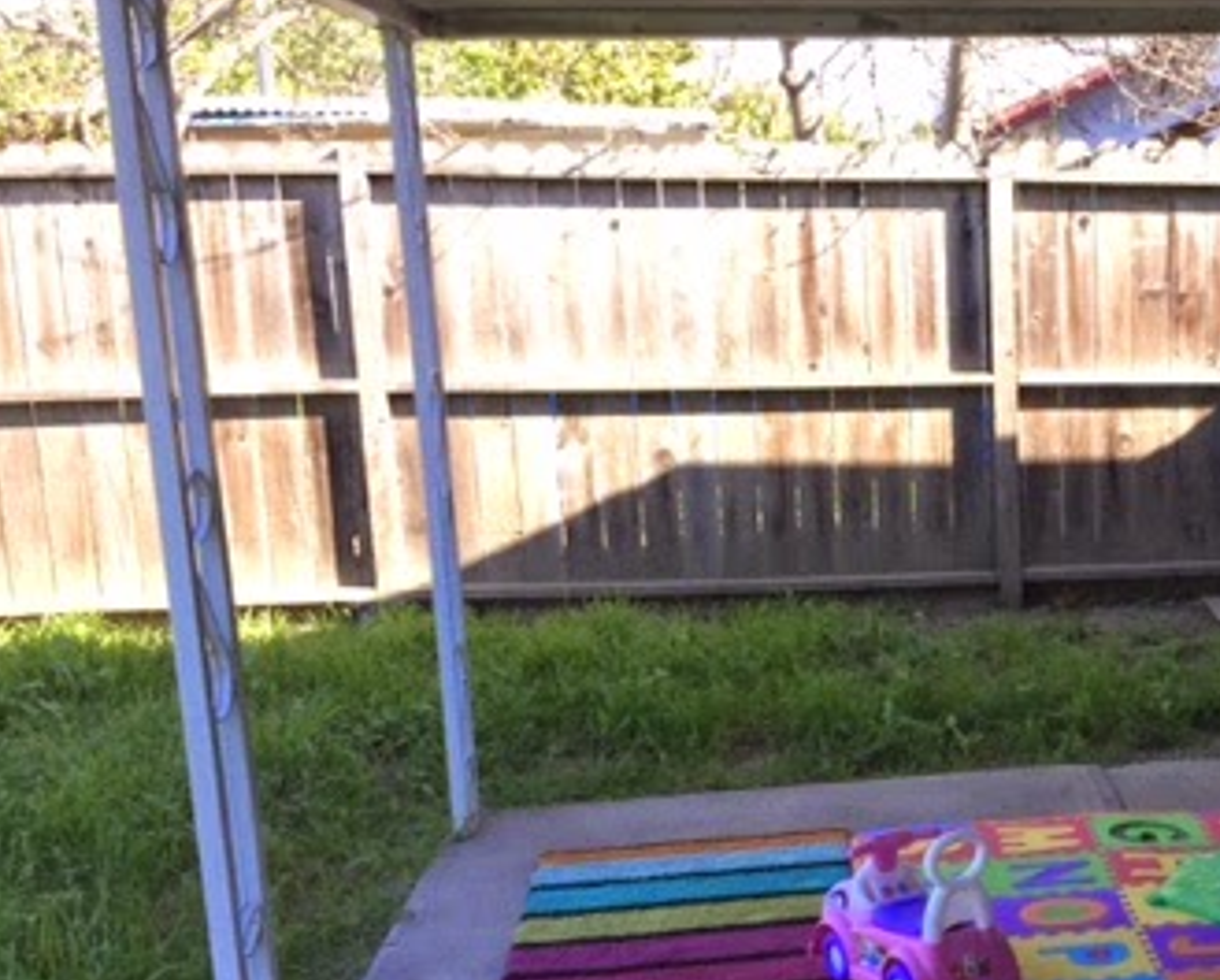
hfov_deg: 31.8
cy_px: 750
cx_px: 1179
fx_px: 1988
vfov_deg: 27.2
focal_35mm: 55
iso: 32
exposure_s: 1/154
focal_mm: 4.15
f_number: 2.2
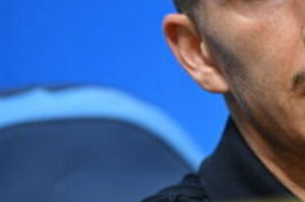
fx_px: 2698
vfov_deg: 4.3
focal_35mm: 319
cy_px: -7
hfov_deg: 6.4
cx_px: 318
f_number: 3.5
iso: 3200
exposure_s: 1/200
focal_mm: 140
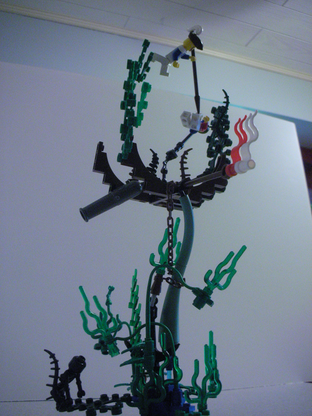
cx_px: 156
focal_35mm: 35
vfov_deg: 52.6
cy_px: 208
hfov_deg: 40.7
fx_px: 421
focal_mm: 5.8
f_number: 3
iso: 400
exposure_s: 1/18.2
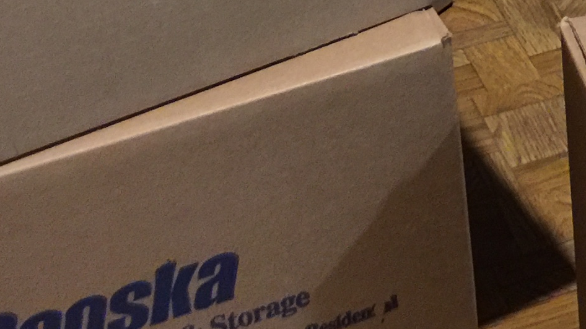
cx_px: 690
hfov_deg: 18.7
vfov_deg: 10.4
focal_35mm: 109
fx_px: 1694
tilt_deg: -22.8
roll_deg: +1.1
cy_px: -286
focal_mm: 4.15
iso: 100
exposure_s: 1/4
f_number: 2.2
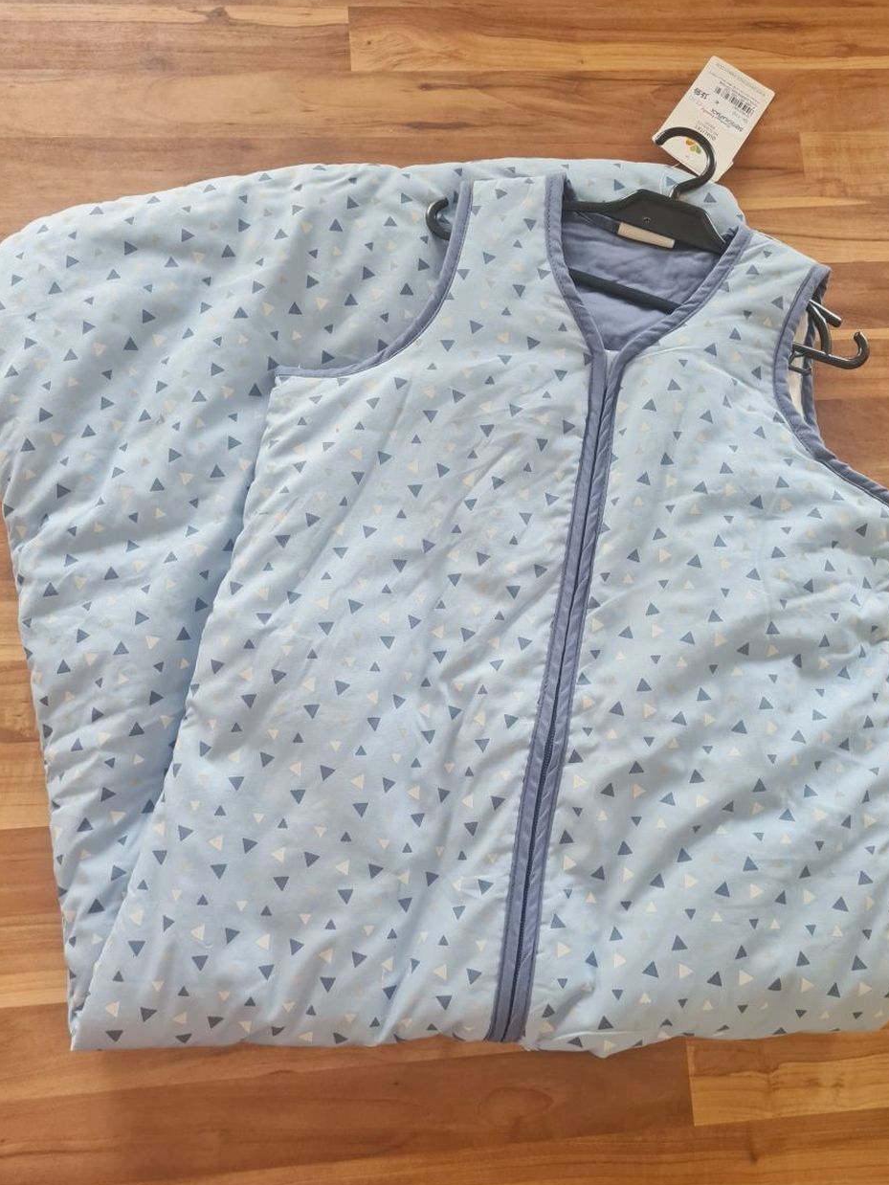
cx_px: 447
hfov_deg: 49.8
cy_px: 618
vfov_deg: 63.4
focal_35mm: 28
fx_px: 958
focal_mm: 5.4
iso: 200
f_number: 1.8
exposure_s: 1/50
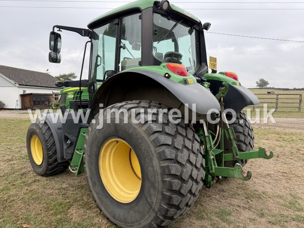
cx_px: 152
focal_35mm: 24
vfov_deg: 56.8
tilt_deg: -3.7
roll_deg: -0.4
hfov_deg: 71.6
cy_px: 114
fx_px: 211
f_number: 1.78
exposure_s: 1/788
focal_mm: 6.76
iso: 80
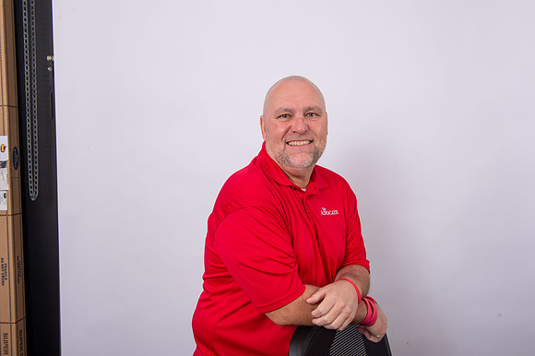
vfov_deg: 37.8
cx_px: 268
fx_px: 520
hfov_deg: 54.5
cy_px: 178
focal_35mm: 35
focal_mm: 35
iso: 100
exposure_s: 1/250
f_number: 9
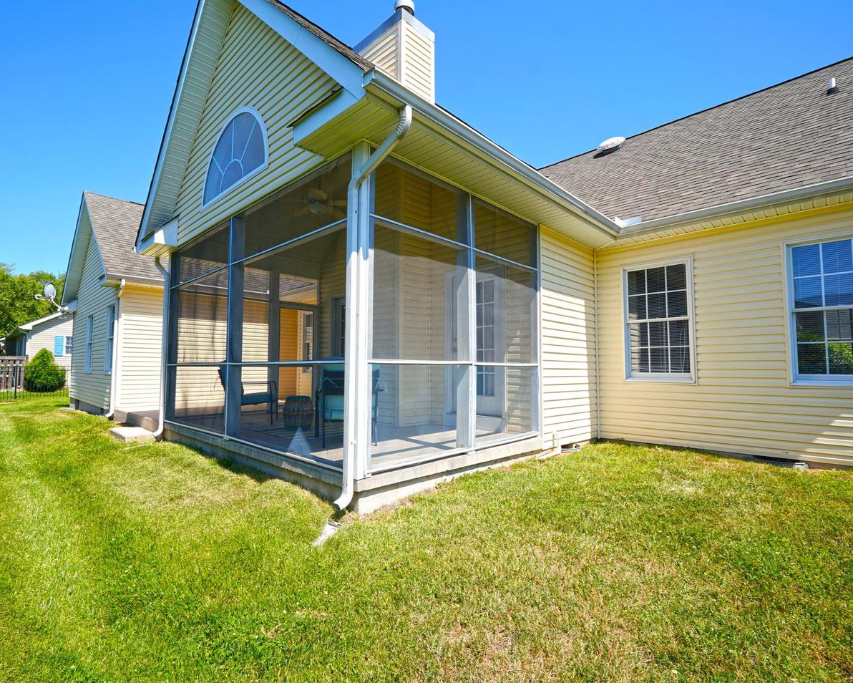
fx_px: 429
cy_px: 343
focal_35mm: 17
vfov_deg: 77.0
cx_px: 403
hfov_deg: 89.5
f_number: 8
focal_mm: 10
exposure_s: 1/200
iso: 100
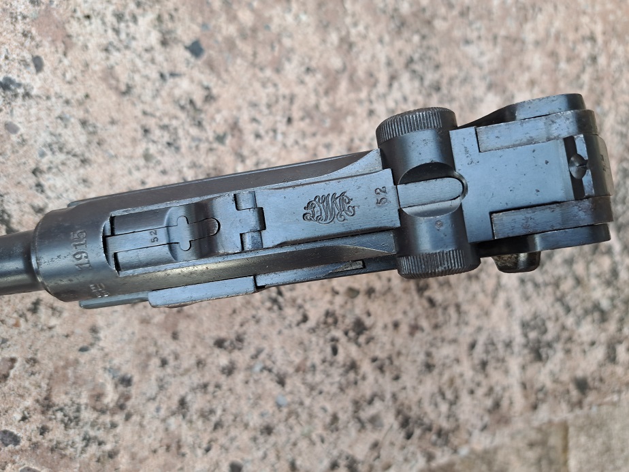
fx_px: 436
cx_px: 314
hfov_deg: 71.6
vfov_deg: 56.8
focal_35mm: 24
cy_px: 236
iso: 64
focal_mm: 5.23
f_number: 1.8
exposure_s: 1/50
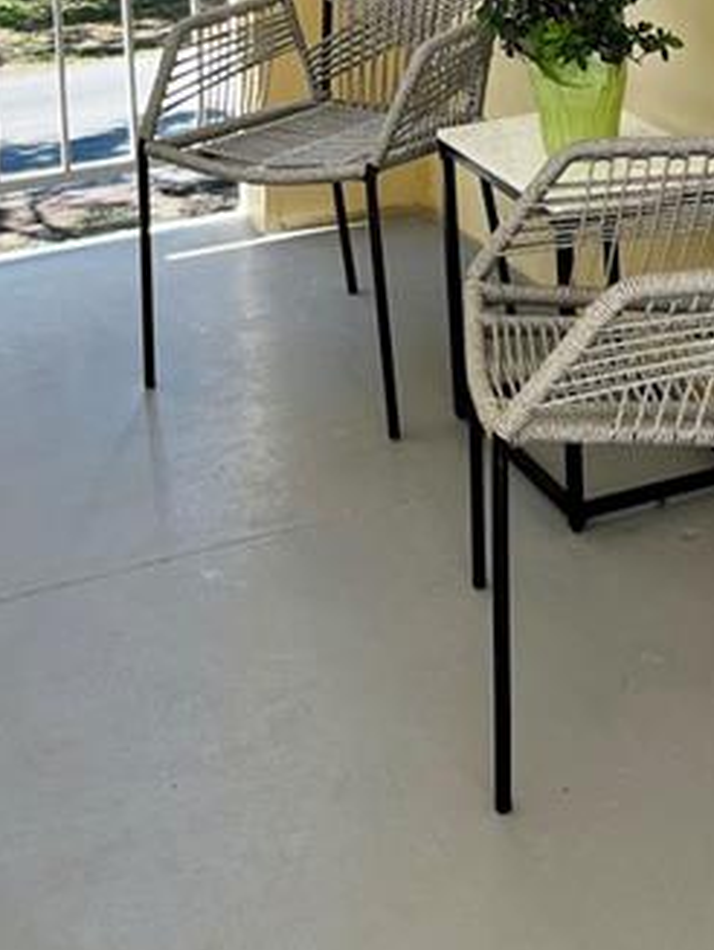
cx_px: 456
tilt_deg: -9.7
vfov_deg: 29.9
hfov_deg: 24.0
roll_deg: +1.9
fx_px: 1674
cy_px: 44
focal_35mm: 61
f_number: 1.6
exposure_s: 1/542
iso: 50
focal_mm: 5.1
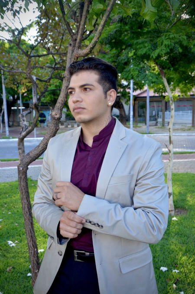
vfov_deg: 33.5
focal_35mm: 60
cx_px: 98
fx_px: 489
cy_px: 147
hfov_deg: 22.5
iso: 1600
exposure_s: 1/400
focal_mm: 40
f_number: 10
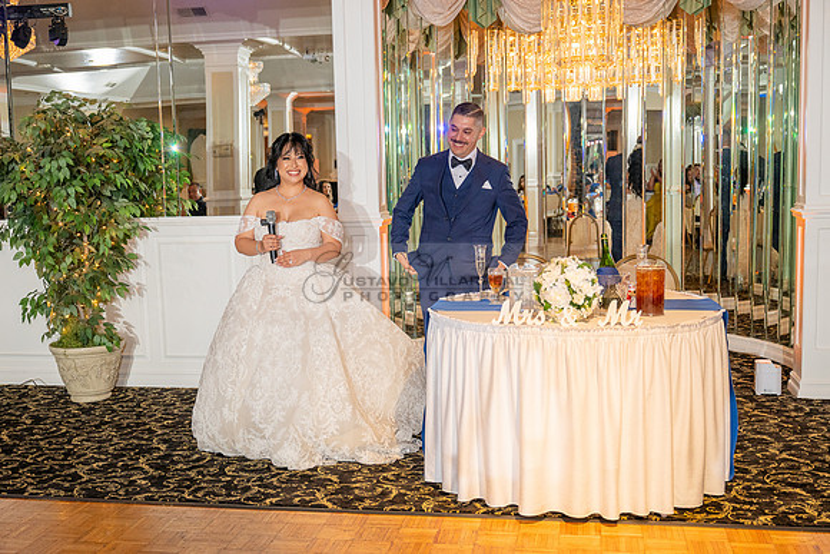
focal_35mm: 43
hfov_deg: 45.1
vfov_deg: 31.0
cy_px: 300
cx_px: 381
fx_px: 997
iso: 640
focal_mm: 40
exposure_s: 1/160
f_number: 3.2
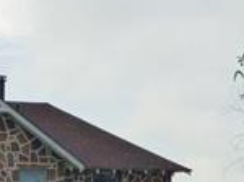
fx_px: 1295
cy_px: 115
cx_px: 15
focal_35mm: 184
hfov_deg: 10.7
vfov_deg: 8.0
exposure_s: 1/1600
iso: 160
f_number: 4
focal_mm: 7.37
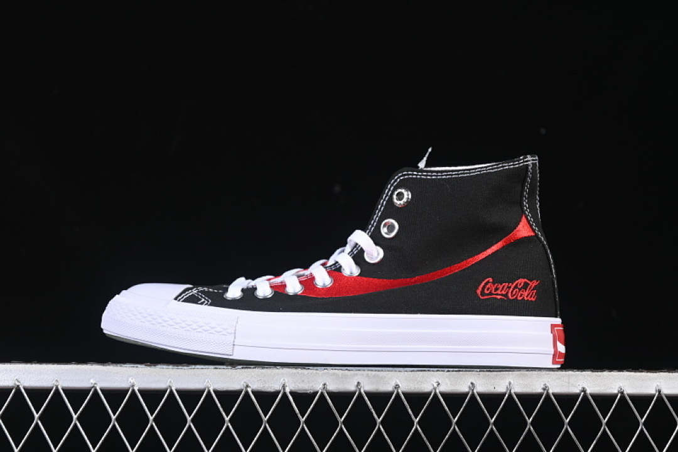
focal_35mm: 75
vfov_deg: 18.2
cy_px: 226
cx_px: 339
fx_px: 1412
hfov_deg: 27.0
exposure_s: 1/60
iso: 160
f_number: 6.3
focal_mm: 50
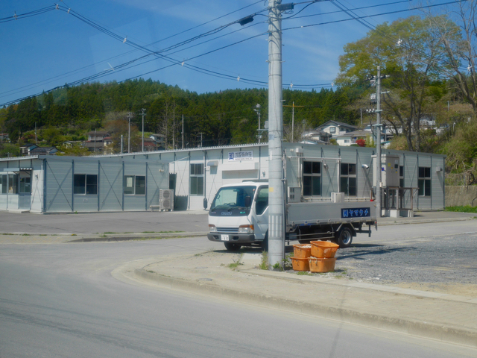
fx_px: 689
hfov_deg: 38.2
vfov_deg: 29.1
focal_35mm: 50
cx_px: 238
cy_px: 179
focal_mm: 25
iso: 200
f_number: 10
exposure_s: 1/400
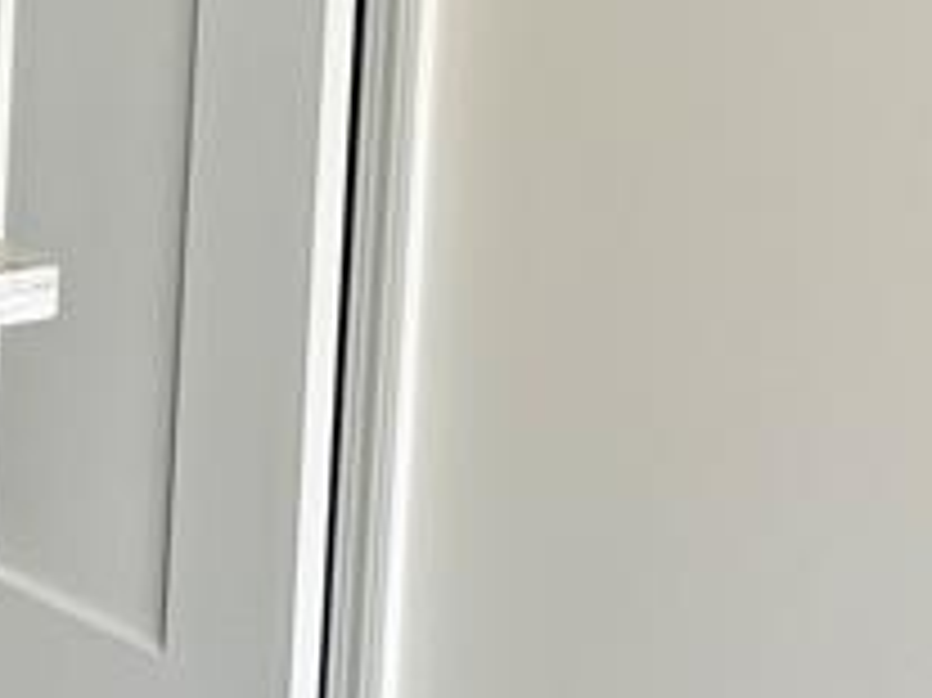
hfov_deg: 13.2
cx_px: -1184
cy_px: -581
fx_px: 3202
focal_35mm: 119
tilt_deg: -2.2
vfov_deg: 11.5
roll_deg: -1.8
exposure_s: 1/121
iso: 64
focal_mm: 6.86
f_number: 1.78
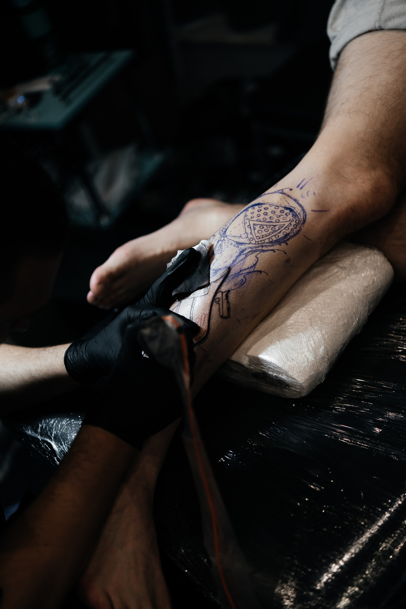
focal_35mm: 45
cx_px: 203
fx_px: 761
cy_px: 304
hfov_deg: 29.9
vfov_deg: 43.6
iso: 200
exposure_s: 1/125
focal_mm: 45
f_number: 1.8
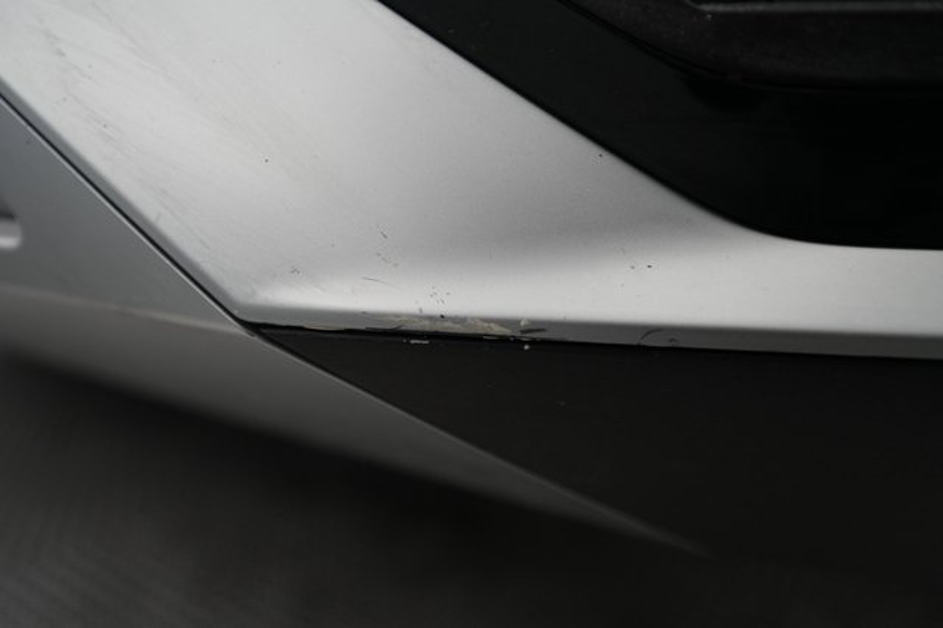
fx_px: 733
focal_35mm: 28
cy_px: 314
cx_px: 472
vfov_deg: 46.4
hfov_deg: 65.5
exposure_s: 1/60
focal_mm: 28
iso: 1600
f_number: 2.8
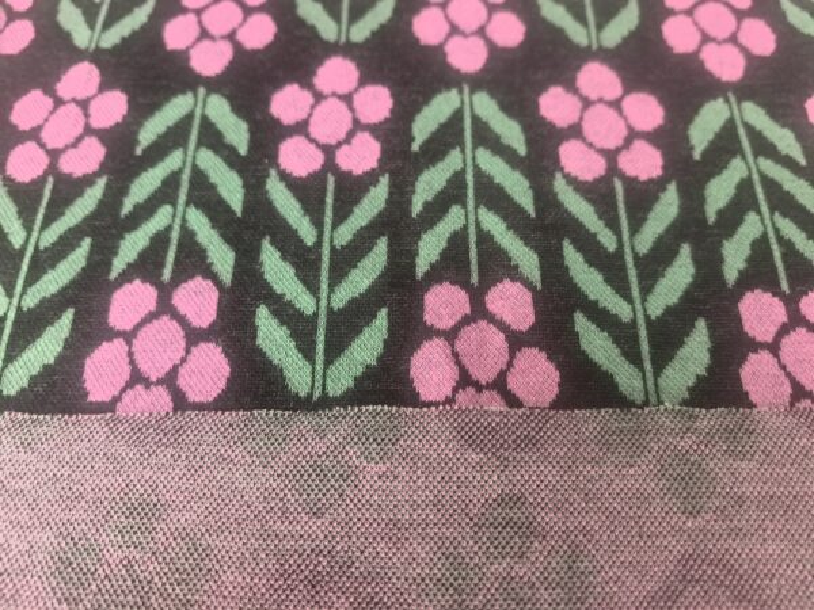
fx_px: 635
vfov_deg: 51.4
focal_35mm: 27
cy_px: 305
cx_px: 407
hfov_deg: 65.3
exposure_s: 1/396
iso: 6400
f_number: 2
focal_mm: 6.98
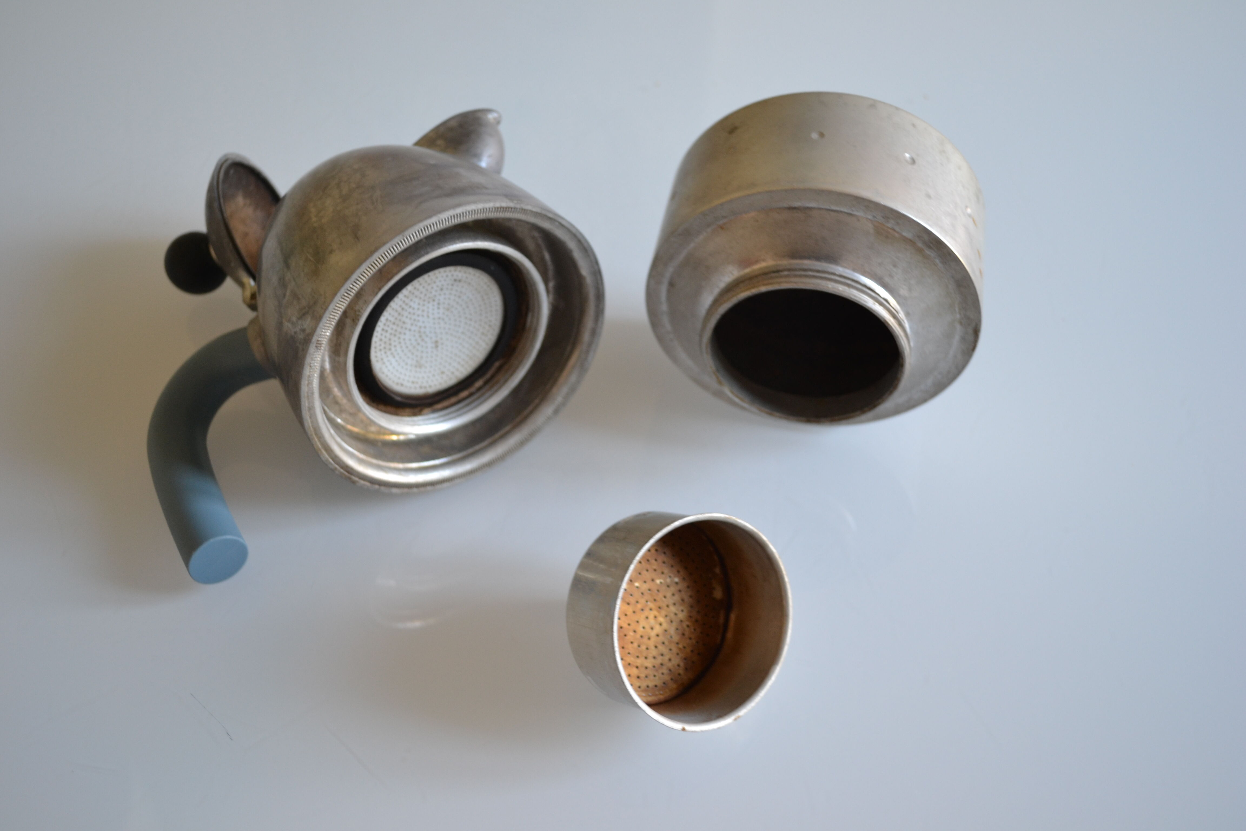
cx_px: 623
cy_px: 416
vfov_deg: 36.9
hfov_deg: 53.1
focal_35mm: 36
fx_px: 1246
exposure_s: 1/25
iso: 400
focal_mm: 24
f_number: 4
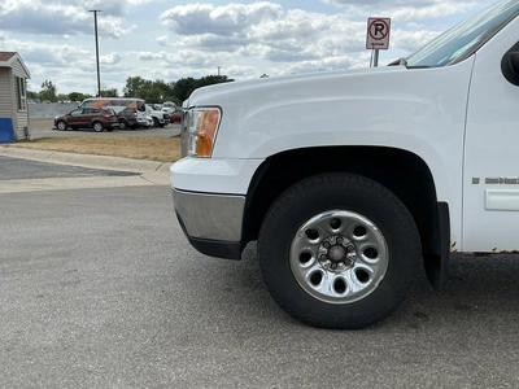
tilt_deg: -7.9
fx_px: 420
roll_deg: -1.9
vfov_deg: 49.7
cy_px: 194
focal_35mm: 28
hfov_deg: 63.4
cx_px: 260
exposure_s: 1/1786
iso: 25
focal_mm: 3
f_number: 1.8
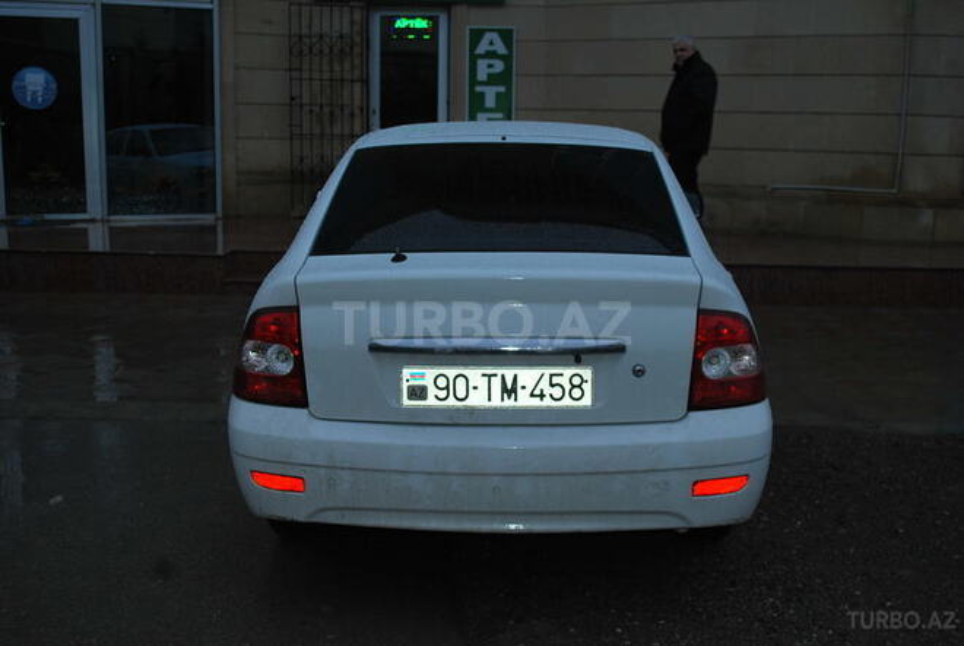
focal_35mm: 39
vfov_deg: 34.3
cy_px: 323
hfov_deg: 49.5
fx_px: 1046
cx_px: 482
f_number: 4.2
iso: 200
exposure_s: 1/60
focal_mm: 26
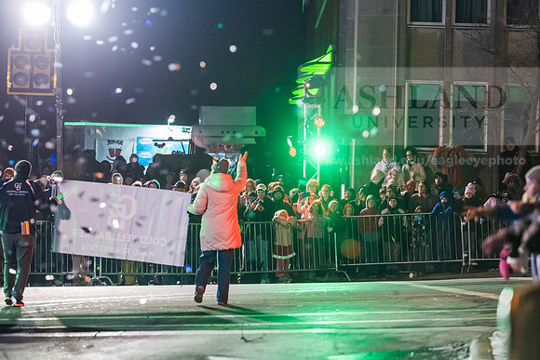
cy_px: 180
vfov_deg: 7.9
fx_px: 2625
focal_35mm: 175
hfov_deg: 11.7
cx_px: 270
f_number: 4
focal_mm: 175
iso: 5000
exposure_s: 1/320
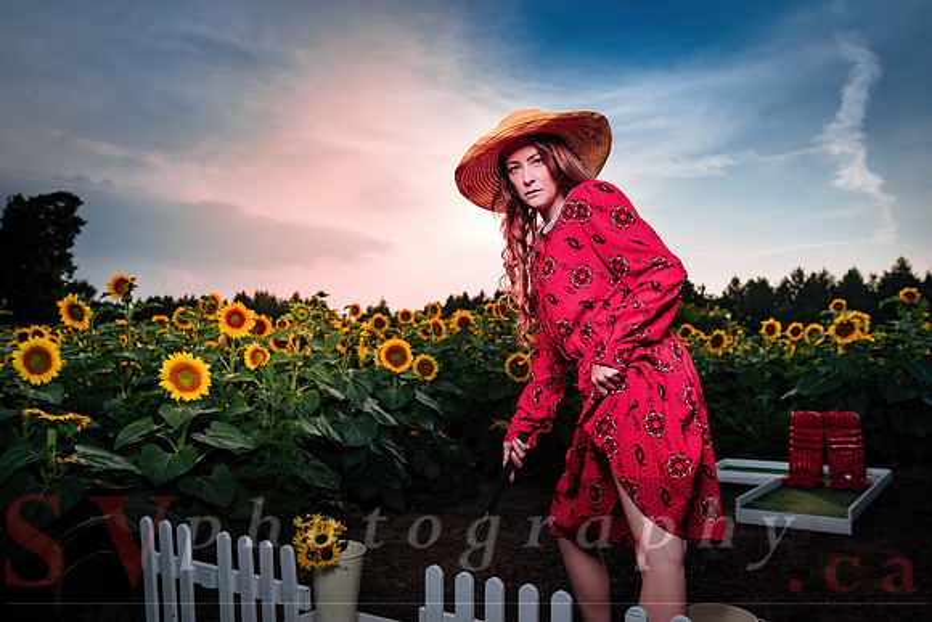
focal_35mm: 30
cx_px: 466
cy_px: 328
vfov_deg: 43.4
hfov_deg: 61.6
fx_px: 782
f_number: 4.5
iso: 64
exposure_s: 1/250
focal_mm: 28
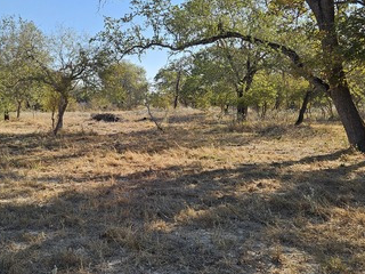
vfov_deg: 31.3
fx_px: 485
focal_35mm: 46
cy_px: 90
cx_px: 147
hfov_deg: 41.1
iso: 25
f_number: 1.8
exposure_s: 1/978
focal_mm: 5.4
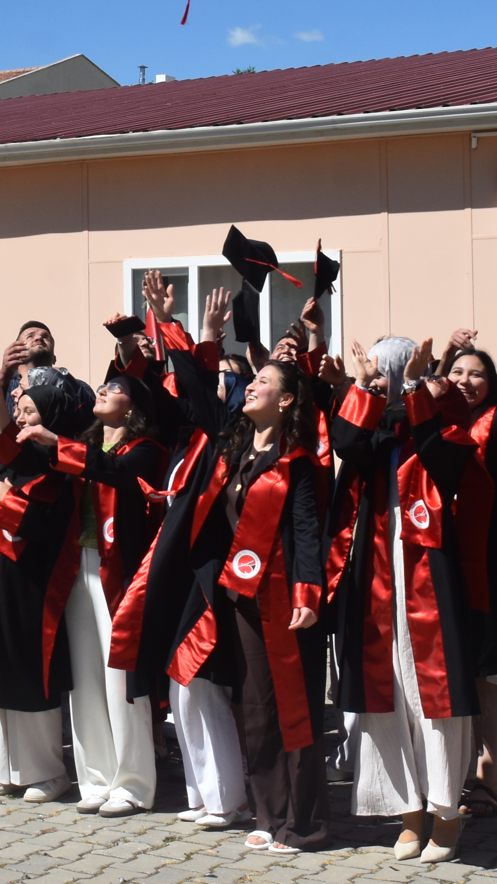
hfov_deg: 14.6
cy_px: 218
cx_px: 38
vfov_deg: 25.6
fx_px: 1921
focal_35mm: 82
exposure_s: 1/500
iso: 200
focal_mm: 20
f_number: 8
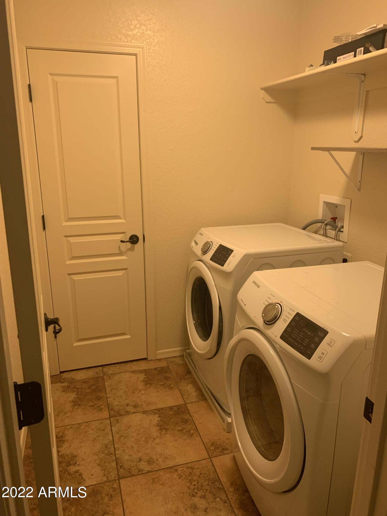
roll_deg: -2.6
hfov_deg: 53.1
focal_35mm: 26
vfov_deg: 67.3
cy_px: 258
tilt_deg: -13.6
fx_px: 388
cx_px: 194
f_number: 1.8
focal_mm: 4.25
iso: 200
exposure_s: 1/60
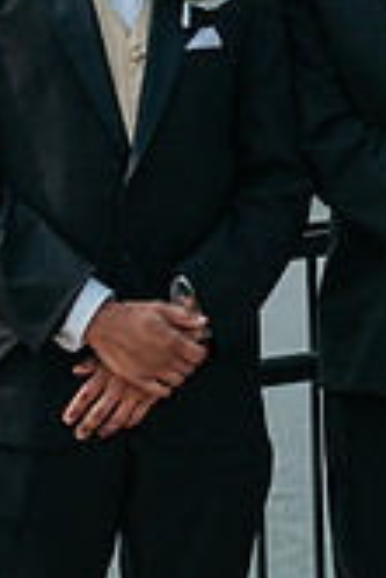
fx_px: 2279
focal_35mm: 142
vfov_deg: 14.4
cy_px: 292
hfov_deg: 9.7
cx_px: 261
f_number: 2.8
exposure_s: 1/2500
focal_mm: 35
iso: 100
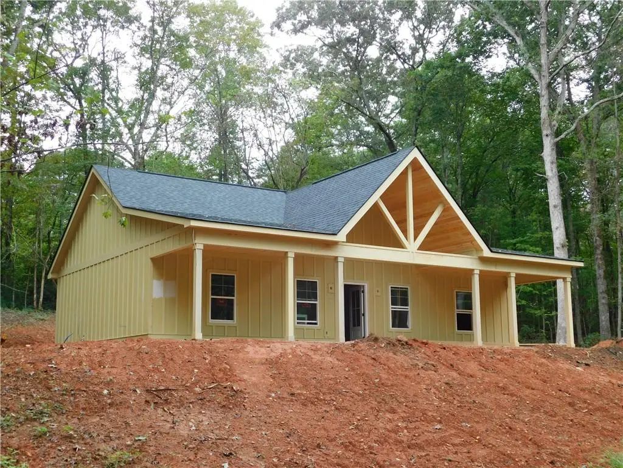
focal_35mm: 45
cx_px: 312
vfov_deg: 32.2
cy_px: 234
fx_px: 810
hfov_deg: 42.1
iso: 125
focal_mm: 8
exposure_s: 1/80
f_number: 3.7
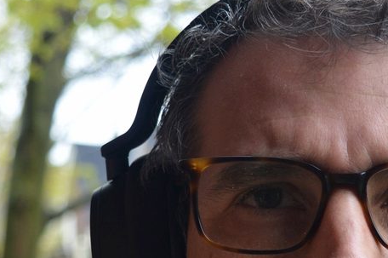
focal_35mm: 158
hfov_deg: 12.9
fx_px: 1701
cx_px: 328
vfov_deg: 8.6
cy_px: 234
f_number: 5.6
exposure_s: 1/125
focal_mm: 40
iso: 220
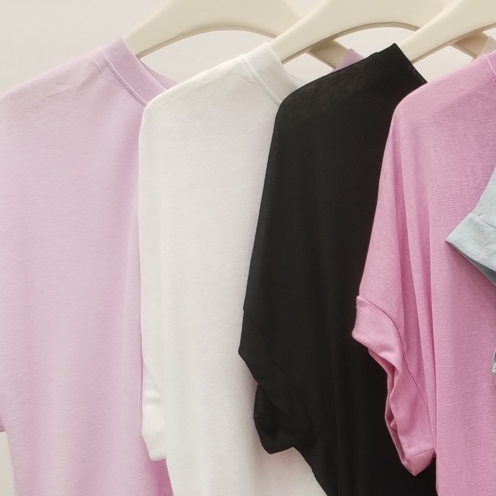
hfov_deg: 21.3
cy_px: 489
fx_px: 1264
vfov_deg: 21.5
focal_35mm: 78
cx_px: 516
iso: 259
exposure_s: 1/100
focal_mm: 4.75
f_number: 1.8
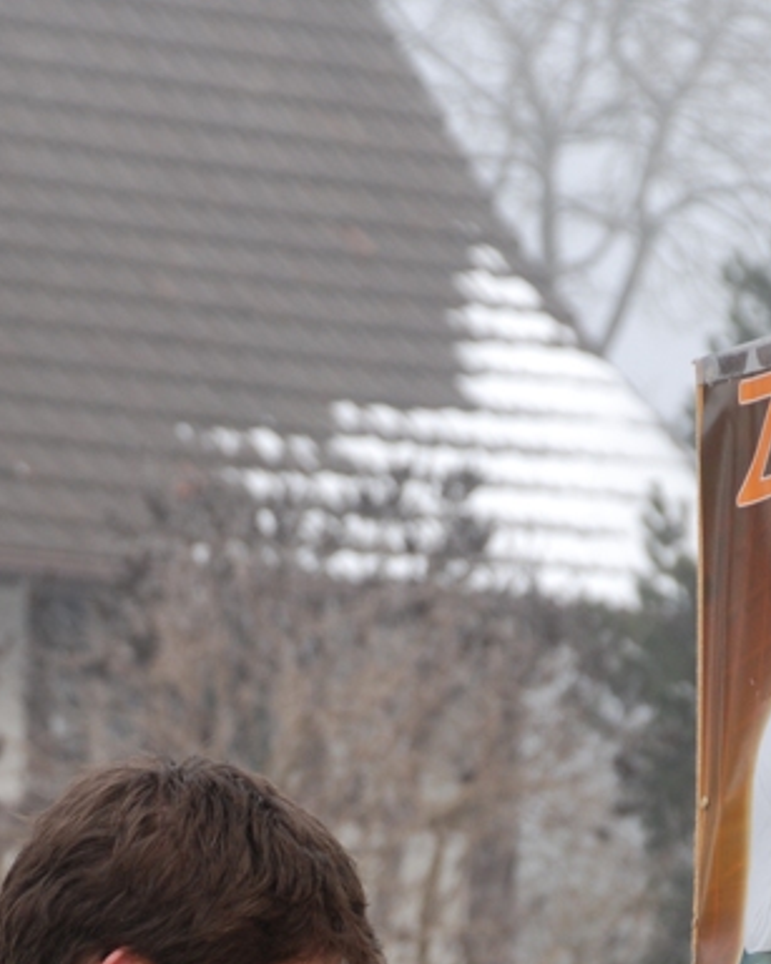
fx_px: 8589
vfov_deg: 6.4
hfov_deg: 5.1
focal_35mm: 301
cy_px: 1012
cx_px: 493
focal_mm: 80
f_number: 5.6
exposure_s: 1/250
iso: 200
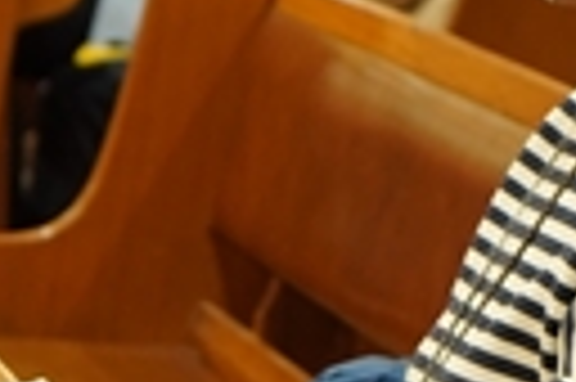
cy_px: 115
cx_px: 720
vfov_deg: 3.1
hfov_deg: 4.7
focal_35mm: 437
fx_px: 6983
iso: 1000
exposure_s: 1/80
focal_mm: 70
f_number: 4
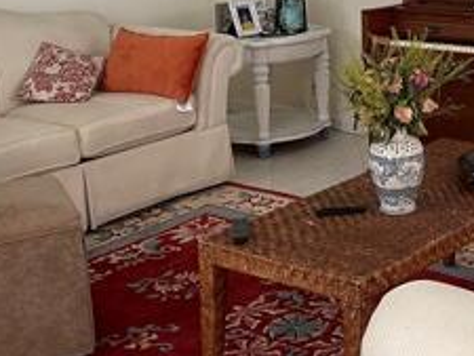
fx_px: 1014
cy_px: -11
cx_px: 360
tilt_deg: -6.1
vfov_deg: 19.3
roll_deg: +2.0
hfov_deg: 26.0
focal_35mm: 74
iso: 80
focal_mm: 4.2
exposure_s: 1/60
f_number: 1.6
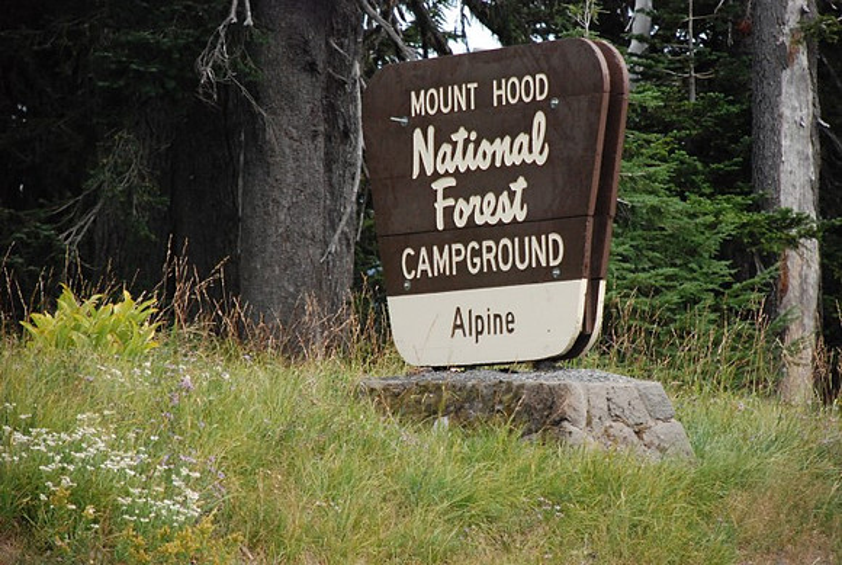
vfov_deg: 6.8
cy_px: 282
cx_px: 421
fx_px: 4745
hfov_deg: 10.1
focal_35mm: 202
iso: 1600
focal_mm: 135
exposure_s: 1/2000
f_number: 5.6
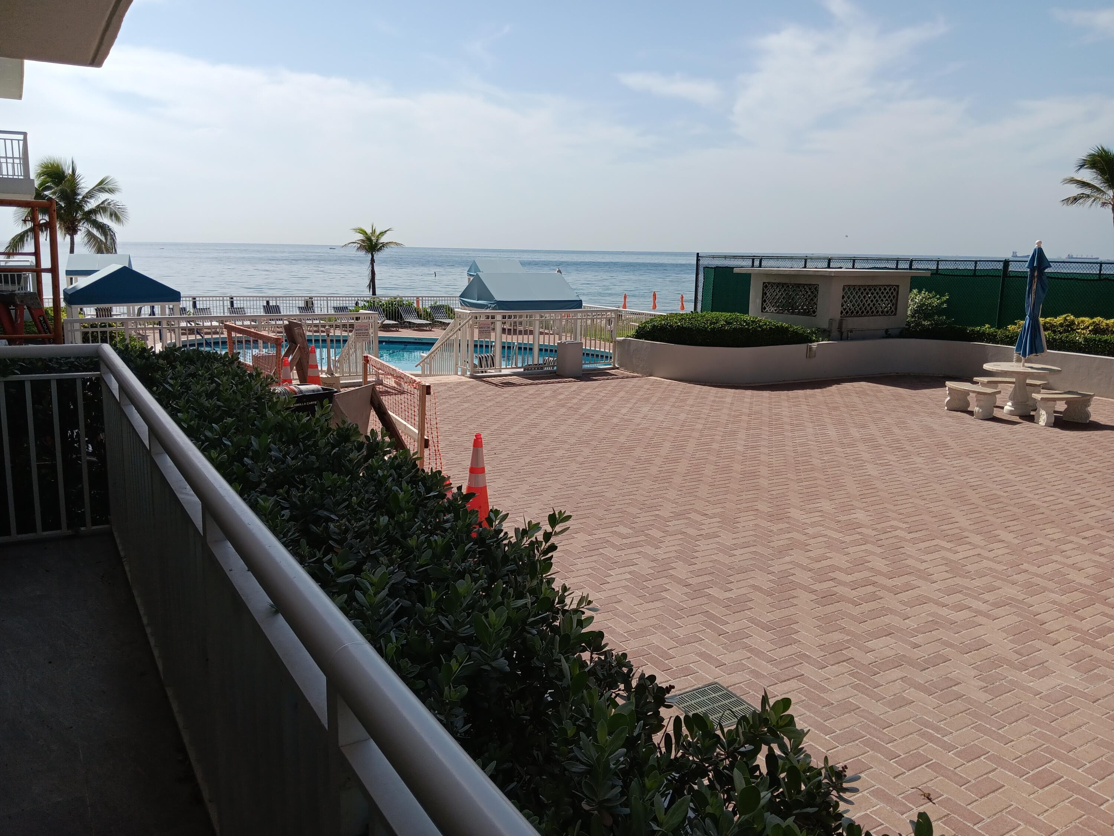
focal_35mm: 26
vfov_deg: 53.1
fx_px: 837
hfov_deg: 67.3
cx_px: 557
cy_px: 418
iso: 20
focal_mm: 3.98
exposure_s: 1/1000
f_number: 1.8
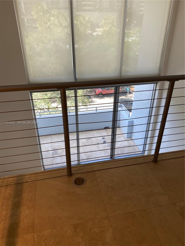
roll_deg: -2.8
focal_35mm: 26
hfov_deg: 53.1
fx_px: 185
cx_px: 92
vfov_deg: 67.3
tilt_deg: -30.8
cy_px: 123
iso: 64
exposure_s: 1/120
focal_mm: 4.25
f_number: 1.8
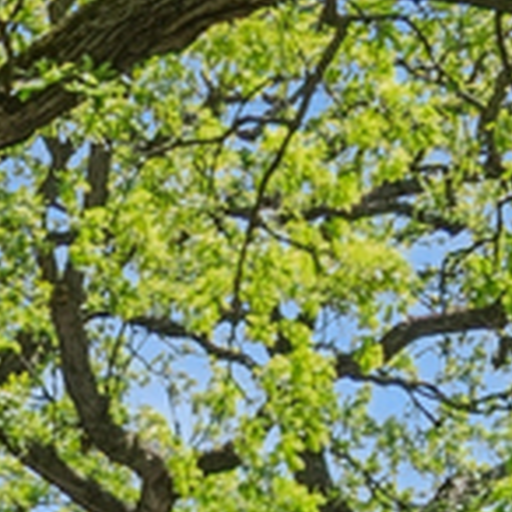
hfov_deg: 8.1
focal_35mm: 212
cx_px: -179
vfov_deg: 7.3
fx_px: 3543
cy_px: 1525
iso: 250
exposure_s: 1/160
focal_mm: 15
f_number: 8
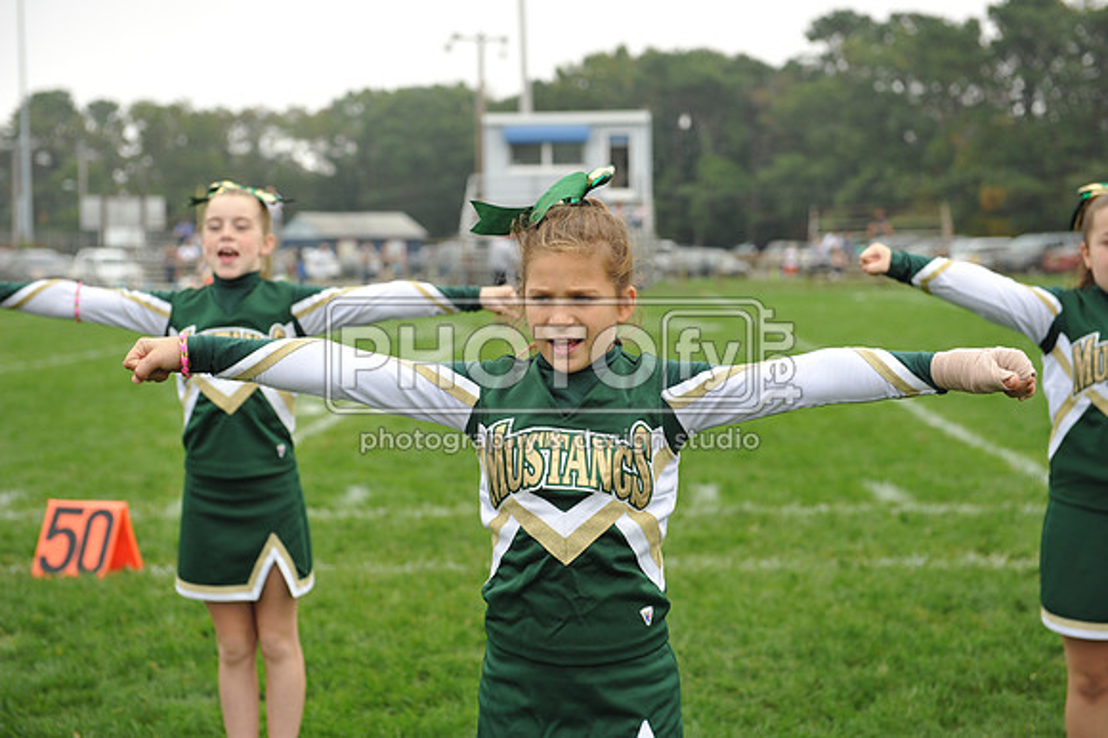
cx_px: 554
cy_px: 369
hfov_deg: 28.9
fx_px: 2153
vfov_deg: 19.4
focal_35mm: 70
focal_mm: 70
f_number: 4
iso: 800
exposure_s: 1/1000
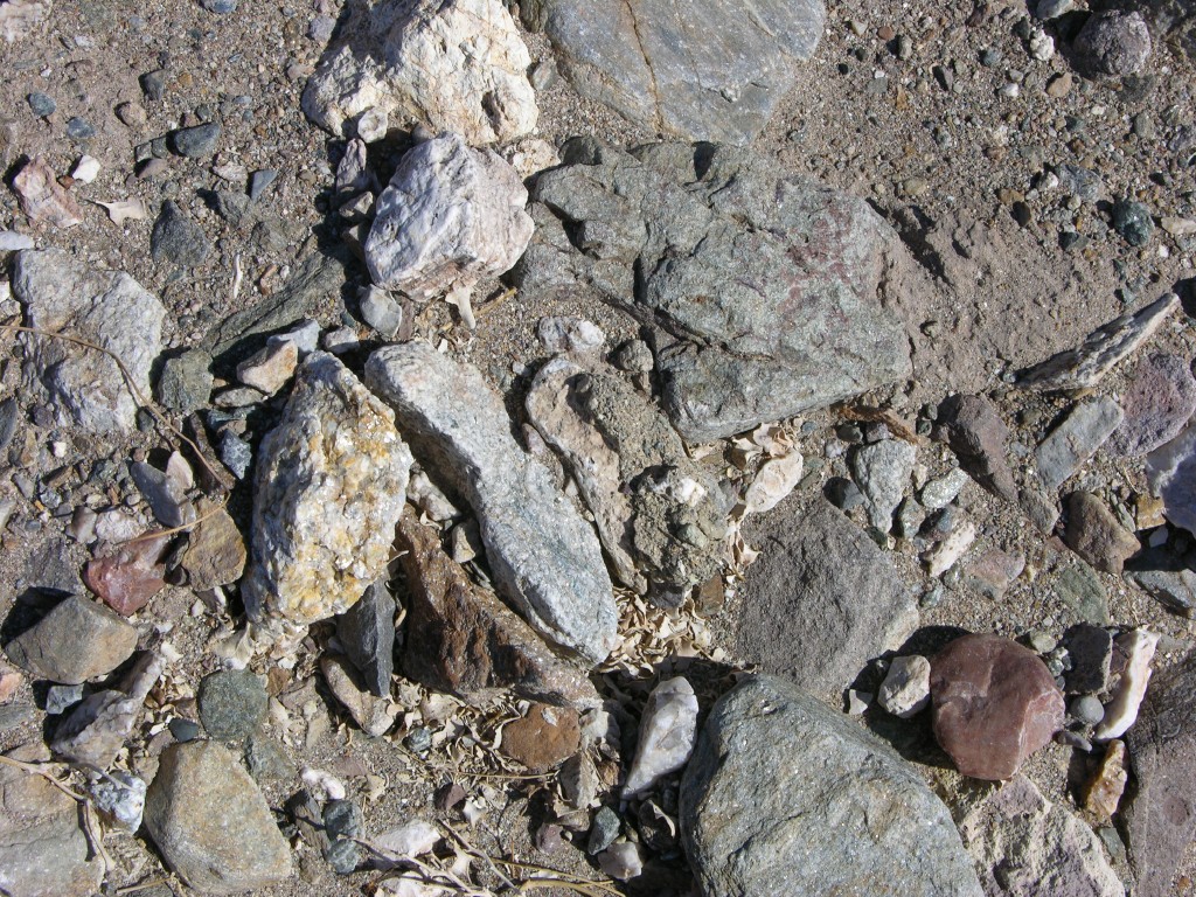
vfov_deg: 21.0
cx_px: 598
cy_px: 448
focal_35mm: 70
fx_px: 2419
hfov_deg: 27.8
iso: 50
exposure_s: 1/333
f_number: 6.6
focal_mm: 17.8
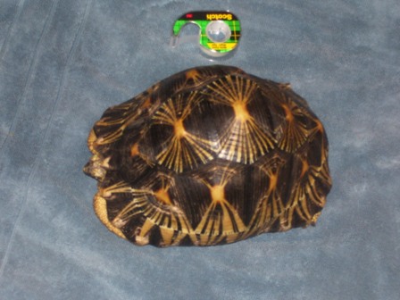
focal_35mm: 87
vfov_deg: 17.0
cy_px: 150
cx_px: 200
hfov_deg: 22.5
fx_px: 1005
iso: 125
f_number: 4.3
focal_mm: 14.3
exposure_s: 1/90
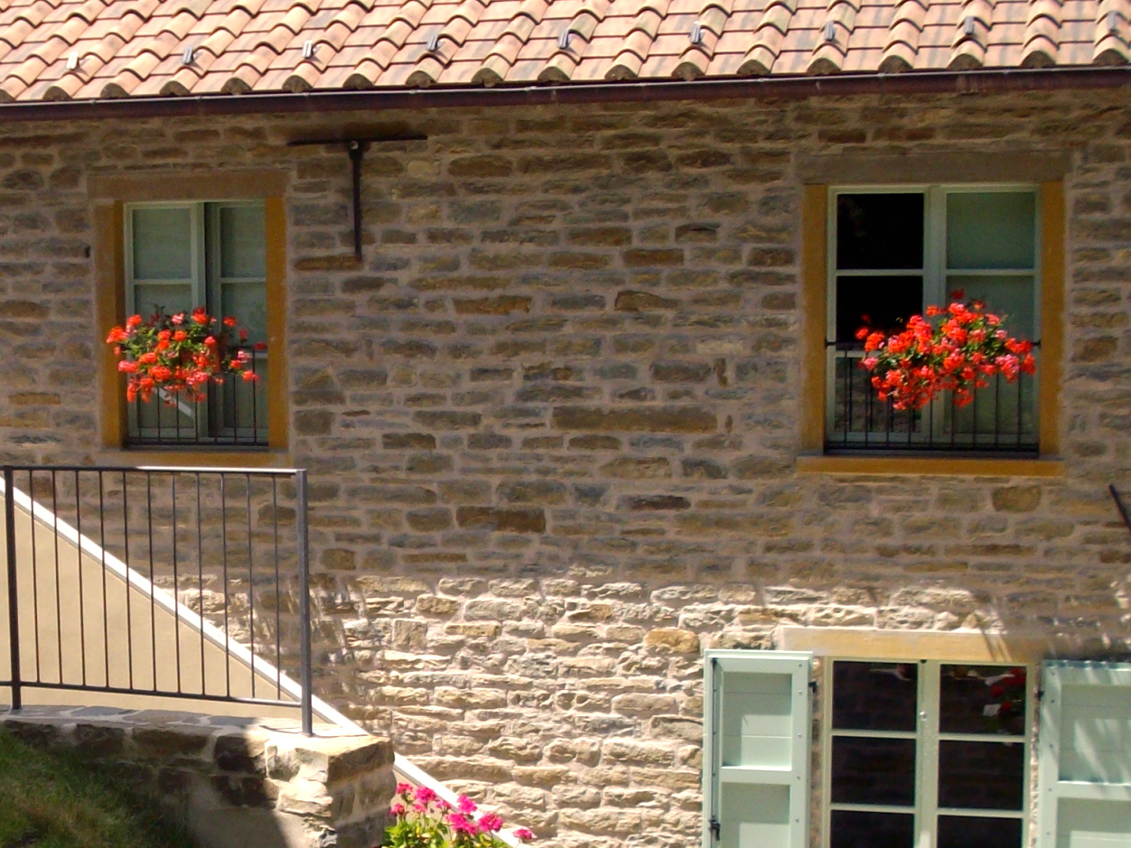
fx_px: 2548
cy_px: 637
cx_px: 244
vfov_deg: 18.8
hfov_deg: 24.7
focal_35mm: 78
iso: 80
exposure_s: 1/200
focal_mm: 6.2
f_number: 5.6
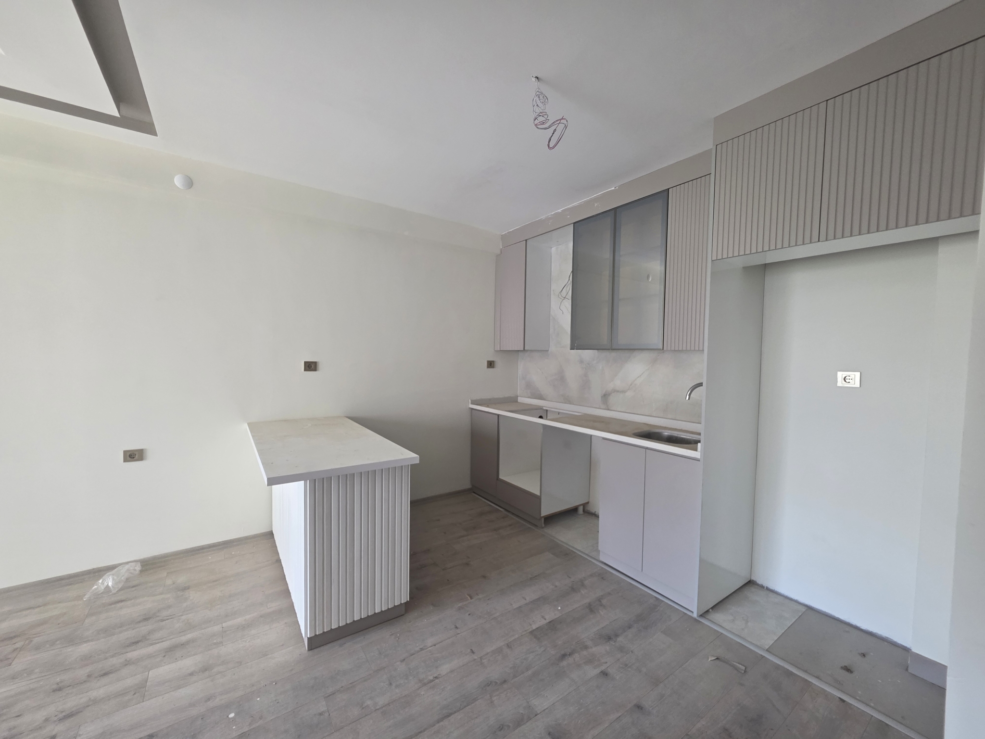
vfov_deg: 89.9
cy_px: 370
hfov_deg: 106.2
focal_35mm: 13
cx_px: 492
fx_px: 370
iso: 200
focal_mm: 2.2
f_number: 1.9
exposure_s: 1/100
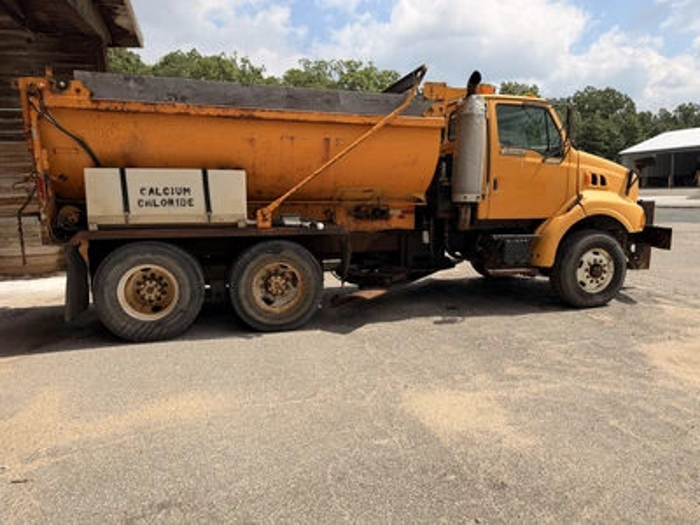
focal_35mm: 24
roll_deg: +2.4
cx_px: 350
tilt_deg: -5.6
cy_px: 262
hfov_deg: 71.6
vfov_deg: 56.8
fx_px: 485
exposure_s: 1/5714
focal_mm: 6.76
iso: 80
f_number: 1.78
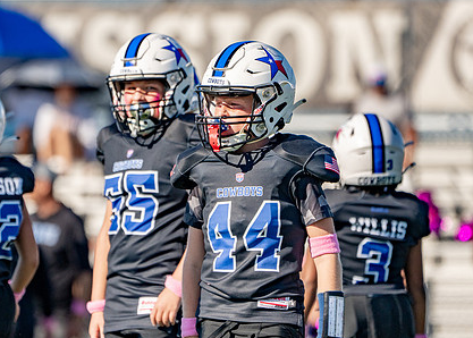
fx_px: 9244
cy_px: 190
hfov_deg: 2.9
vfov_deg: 2.1
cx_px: 235
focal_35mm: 688
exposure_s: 1/2500
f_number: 5.6
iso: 320
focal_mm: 400
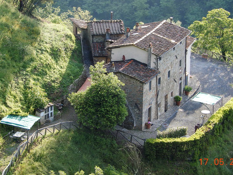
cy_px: 79
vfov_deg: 8.3
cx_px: 123
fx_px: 1205
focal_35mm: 179
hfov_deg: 11.0
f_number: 5.6
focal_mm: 26.8
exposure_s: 1/60
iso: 80
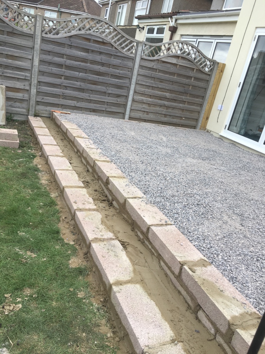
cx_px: 132
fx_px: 296
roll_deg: -11.8
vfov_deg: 61.7
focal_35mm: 29
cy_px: 177
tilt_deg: -19.2
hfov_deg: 48.2
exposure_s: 1/199
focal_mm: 4.15
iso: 25
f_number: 2.2
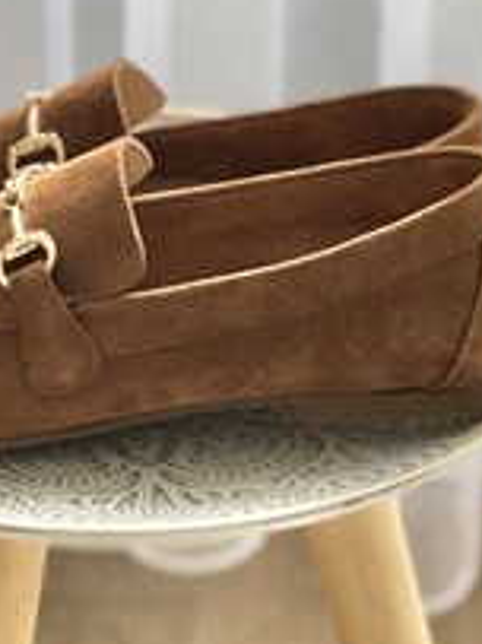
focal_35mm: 116
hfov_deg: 12.7
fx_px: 2156
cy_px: 205
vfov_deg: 16.9
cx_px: 101
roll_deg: +2.1
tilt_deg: -25.2
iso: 32
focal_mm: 6.6
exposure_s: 1/60
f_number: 2.8
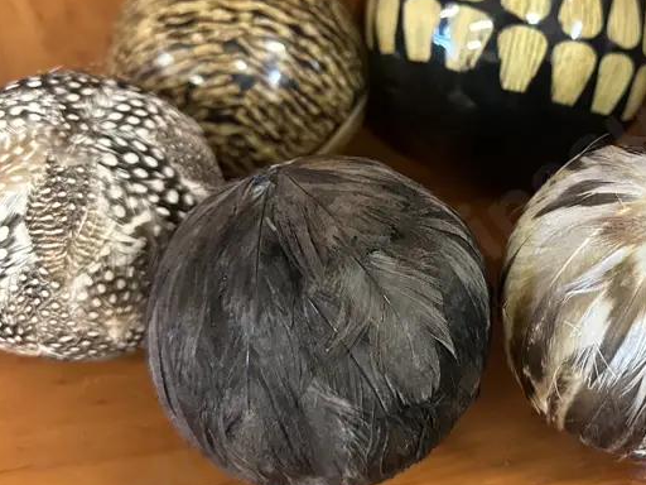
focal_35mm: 48
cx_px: 541
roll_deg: -1.0
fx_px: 896
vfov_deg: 30.2
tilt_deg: -33.2
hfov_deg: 37.8
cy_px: 196
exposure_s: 1/50
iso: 800
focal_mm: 6.86
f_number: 1.78
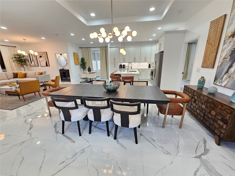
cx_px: 118
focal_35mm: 13
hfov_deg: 106.2
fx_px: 88
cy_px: 88
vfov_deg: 89.9
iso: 100
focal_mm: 2.2
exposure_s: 1/60
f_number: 2.2
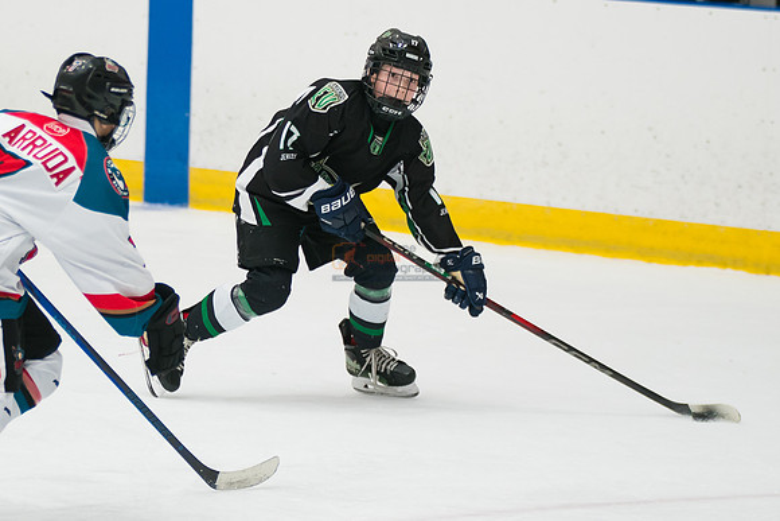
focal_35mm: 307
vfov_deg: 4.5
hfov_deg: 6.7
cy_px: 161
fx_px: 6647
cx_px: 304
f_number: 3.2
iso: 1600
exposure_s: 1/800
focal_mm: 148
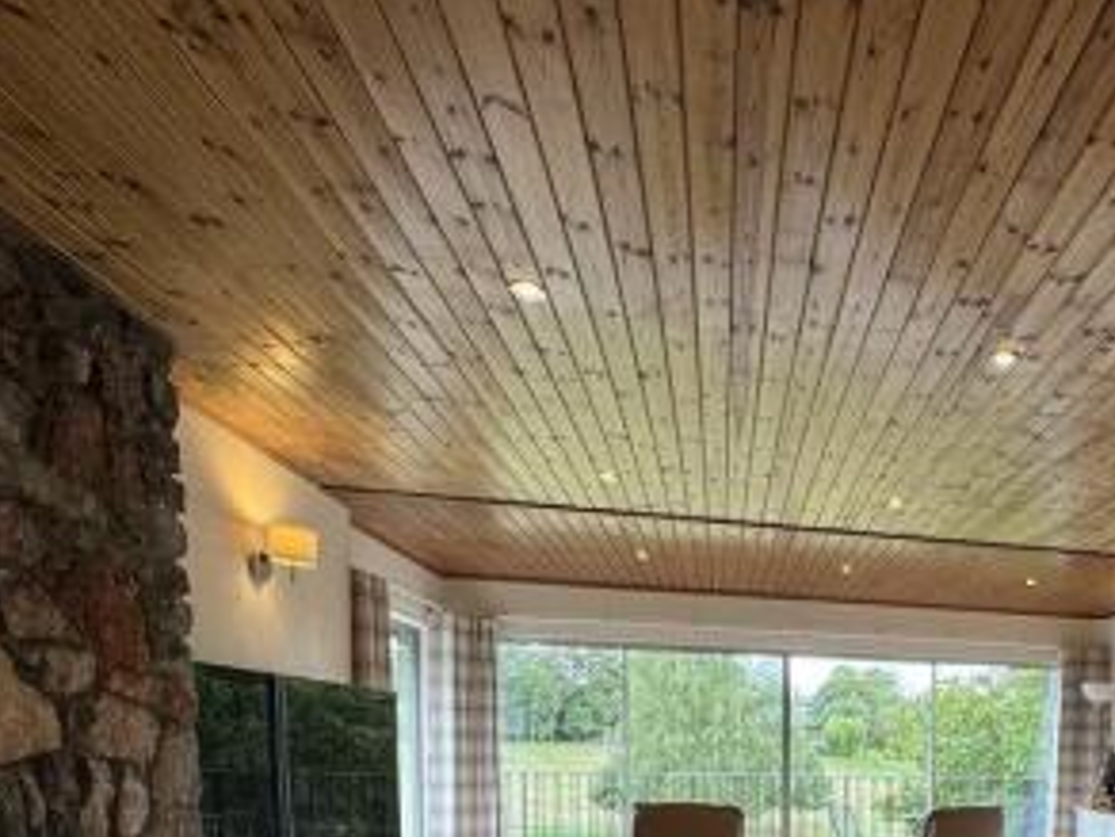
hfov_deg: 56.9
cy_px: 824
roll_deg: -1.6
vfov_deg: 43.2
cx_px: 949
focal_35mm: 28
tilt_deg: -4.7
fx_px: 902
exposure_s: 1/100
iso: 80
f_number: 2.2
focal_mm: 2.22
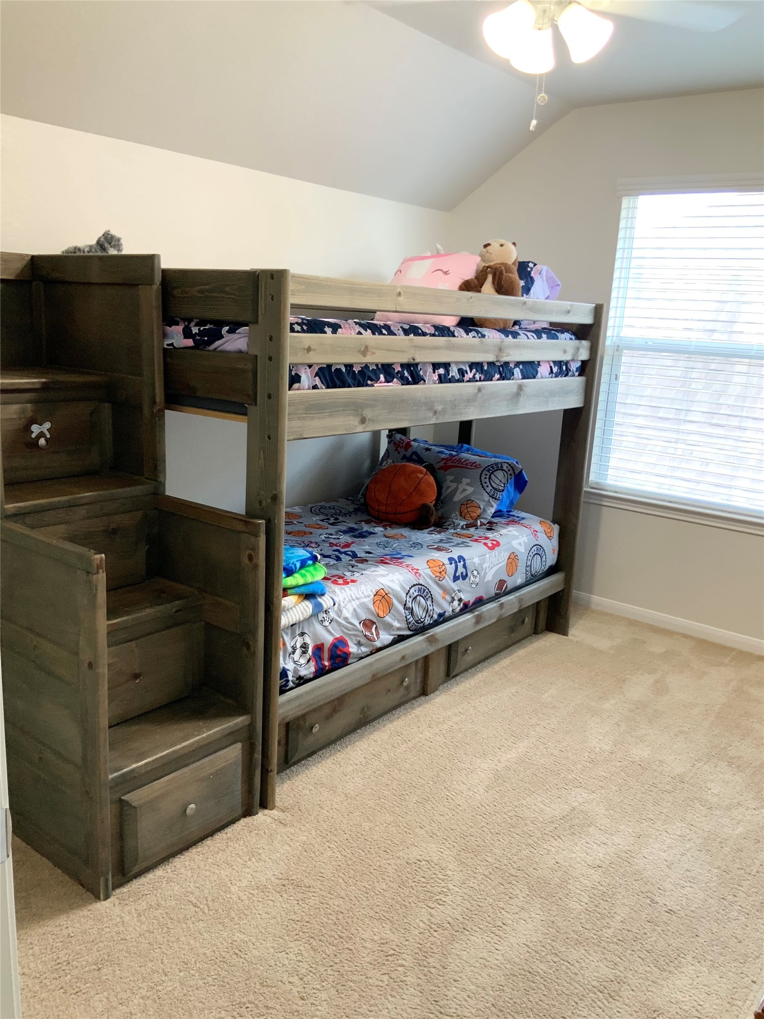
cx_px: 382
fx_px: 853
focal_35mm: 29
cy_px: 510
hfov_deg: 48.2
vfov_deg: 61.7
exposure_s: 1/60
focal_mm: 3
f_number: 1.8
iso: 125
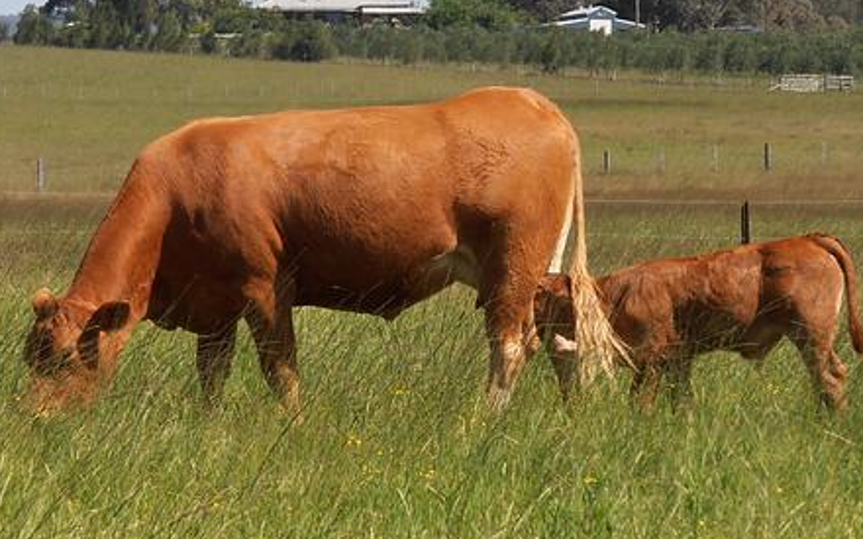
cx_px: 394
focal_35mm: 296
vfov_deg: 4.4
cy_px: 162
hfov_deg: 7.1
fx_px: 6962
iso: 80
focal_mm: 35.05
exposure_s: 1/400
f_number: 5.8
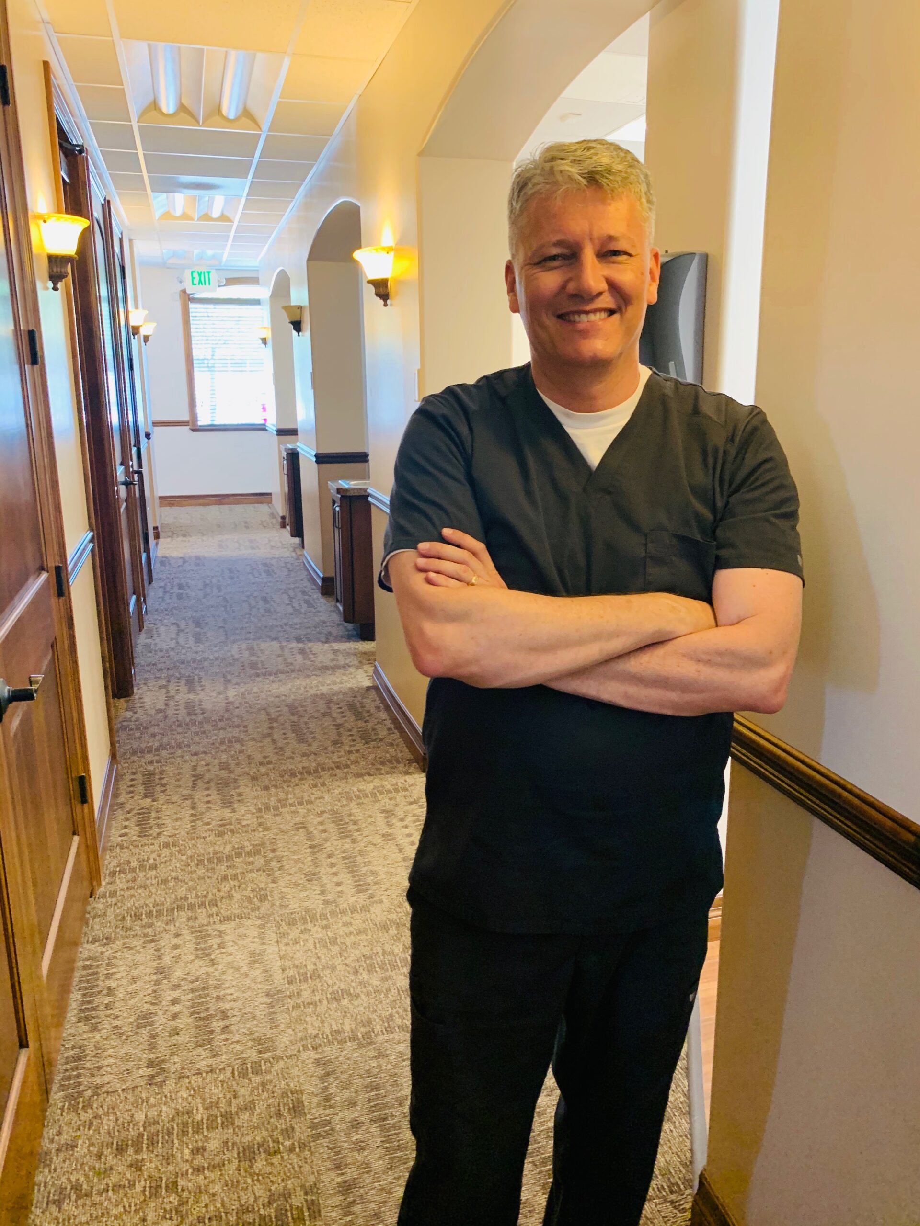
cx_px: 460
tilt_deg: -13.5
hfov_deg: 53.1
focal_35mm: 26
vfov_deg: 67.3
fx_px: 921
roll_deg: +1.7
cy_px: 613
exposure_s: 1/60
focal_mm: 4.25
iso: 320
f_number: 1.8
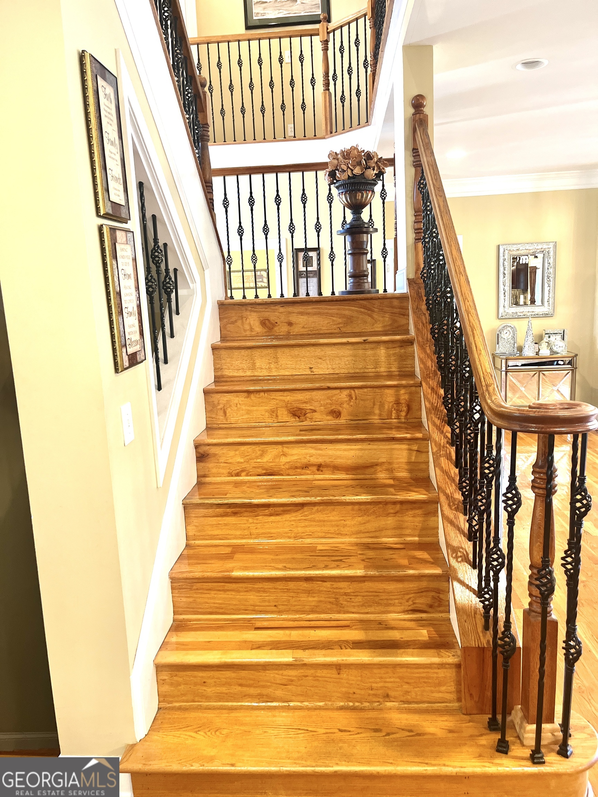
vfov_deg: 67.3
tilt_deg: -7.2
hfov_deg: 53.1
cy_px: 398
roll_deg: +2.9
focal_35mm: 26
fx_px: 599
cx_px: 299
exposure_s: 1/60
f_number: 1.6
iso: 250
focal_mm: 5.1
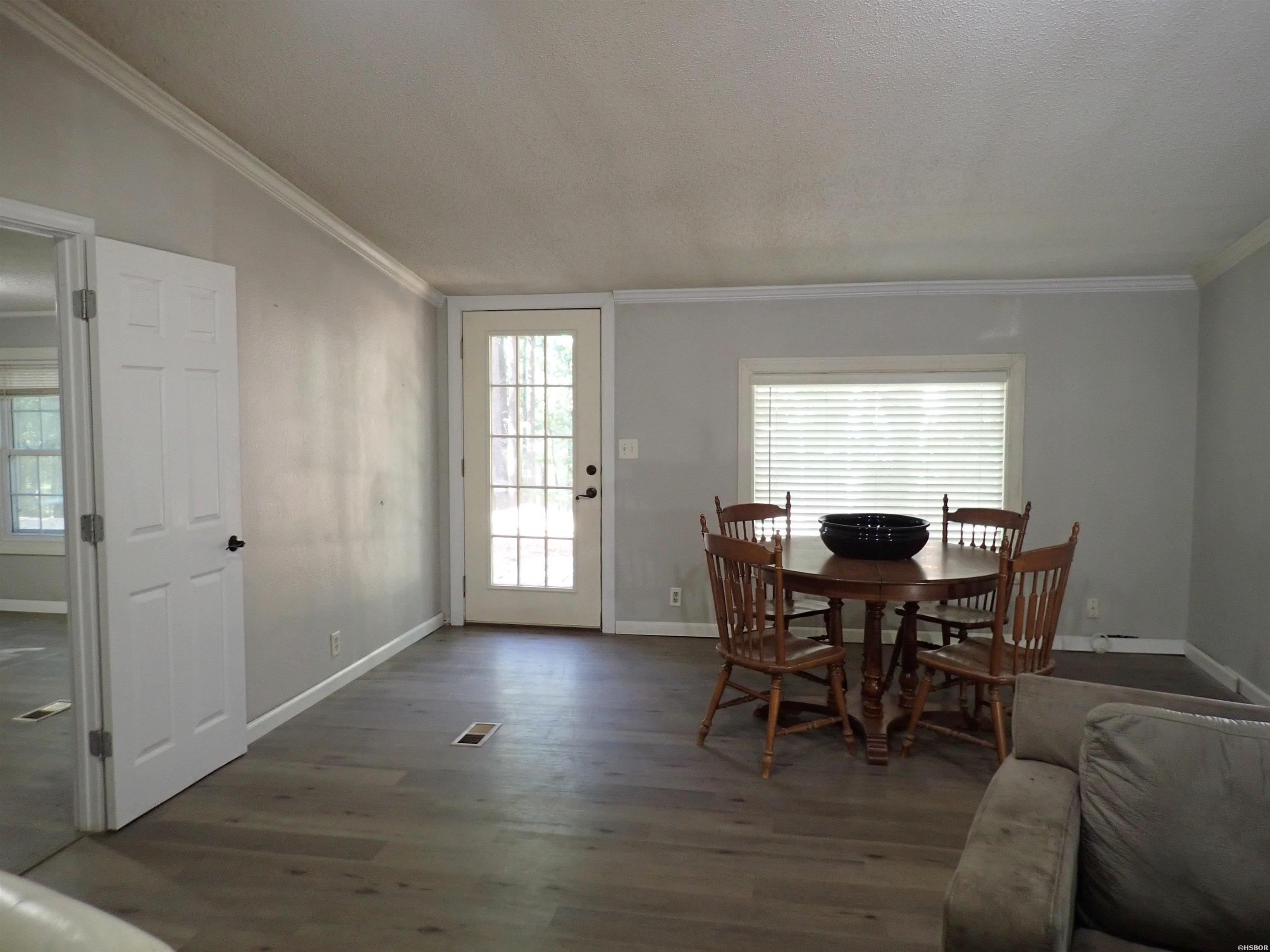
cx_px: 635
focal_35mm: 25
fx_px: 917
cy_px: 476
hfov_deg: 69.4
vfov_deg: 54.9
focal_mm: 4.5
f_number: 2
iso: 200
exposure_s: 1/30
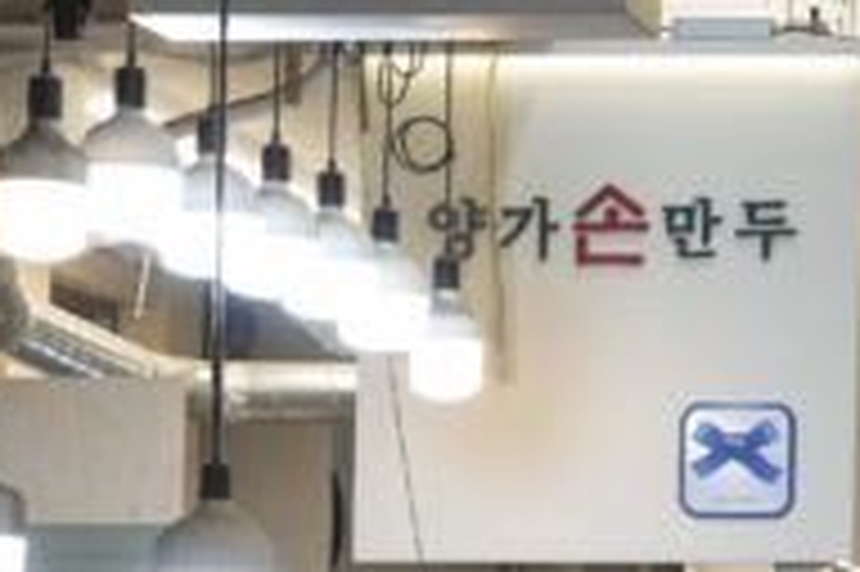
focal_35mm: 215
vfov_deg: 6.4
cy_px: 525
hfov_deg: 9.1
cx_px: 1634
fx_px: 5132
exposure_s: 1/60
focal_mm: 40
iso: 125
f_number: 5
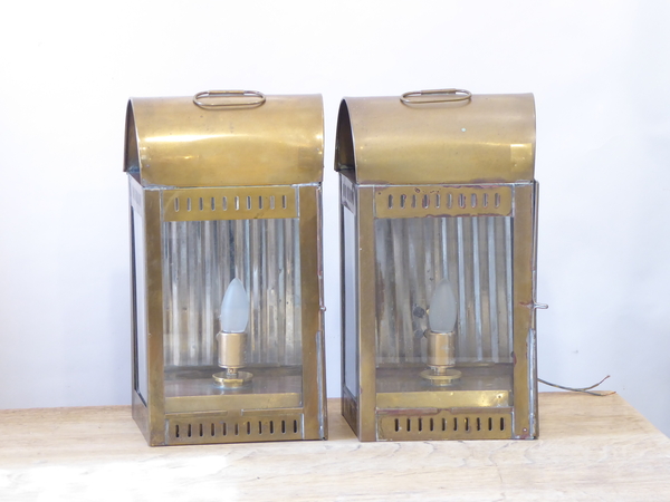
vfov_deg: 12.7
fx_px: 2265
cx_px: 335
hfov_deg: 16.8
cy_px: 251
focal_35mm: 117
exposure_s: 1/8
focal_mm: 19
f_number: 5.1
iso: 400
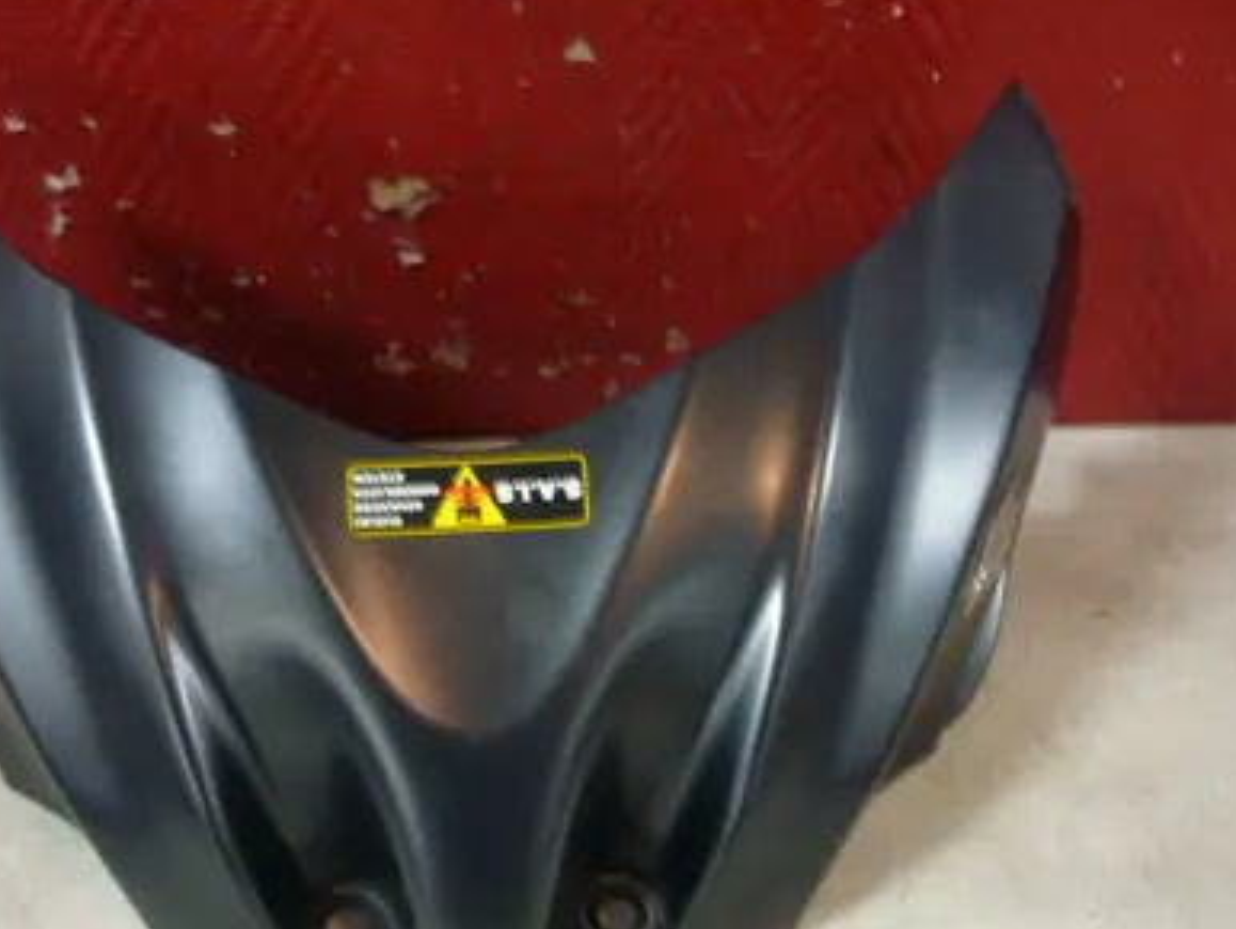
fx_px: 1465
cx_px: 487
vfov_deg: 35.1
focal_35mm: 41
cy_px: 532
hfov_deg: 45.5
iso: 400
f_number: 2.8
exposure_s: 1/8
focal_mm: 5.5
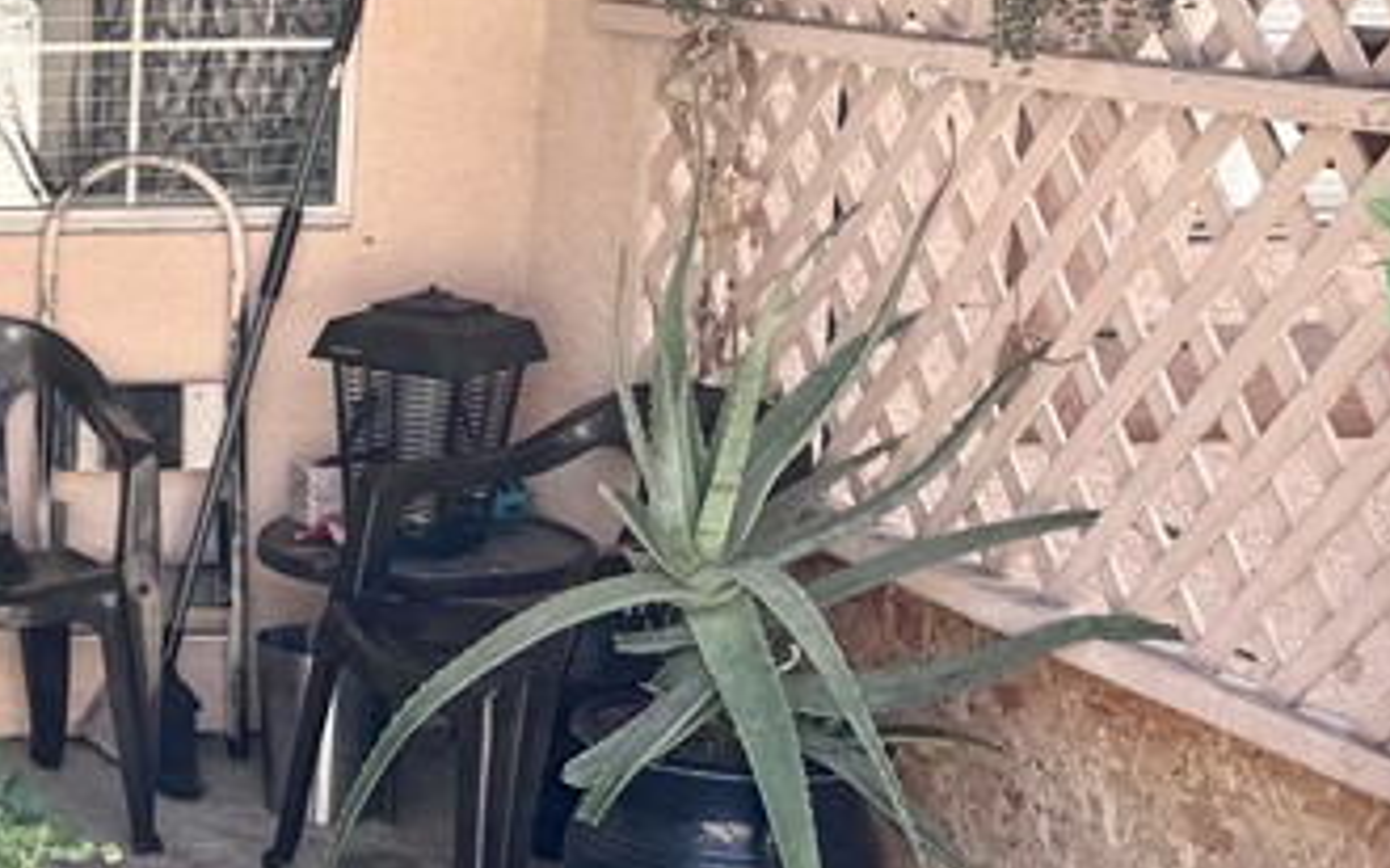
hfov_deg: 23.1
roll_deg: +0.5
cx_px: -446
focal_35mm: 79
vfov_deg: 16.5
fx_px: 2992
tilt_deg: -10.9
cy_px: 405
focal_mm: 6.76
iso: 80
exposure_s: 1/756
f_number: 1.78
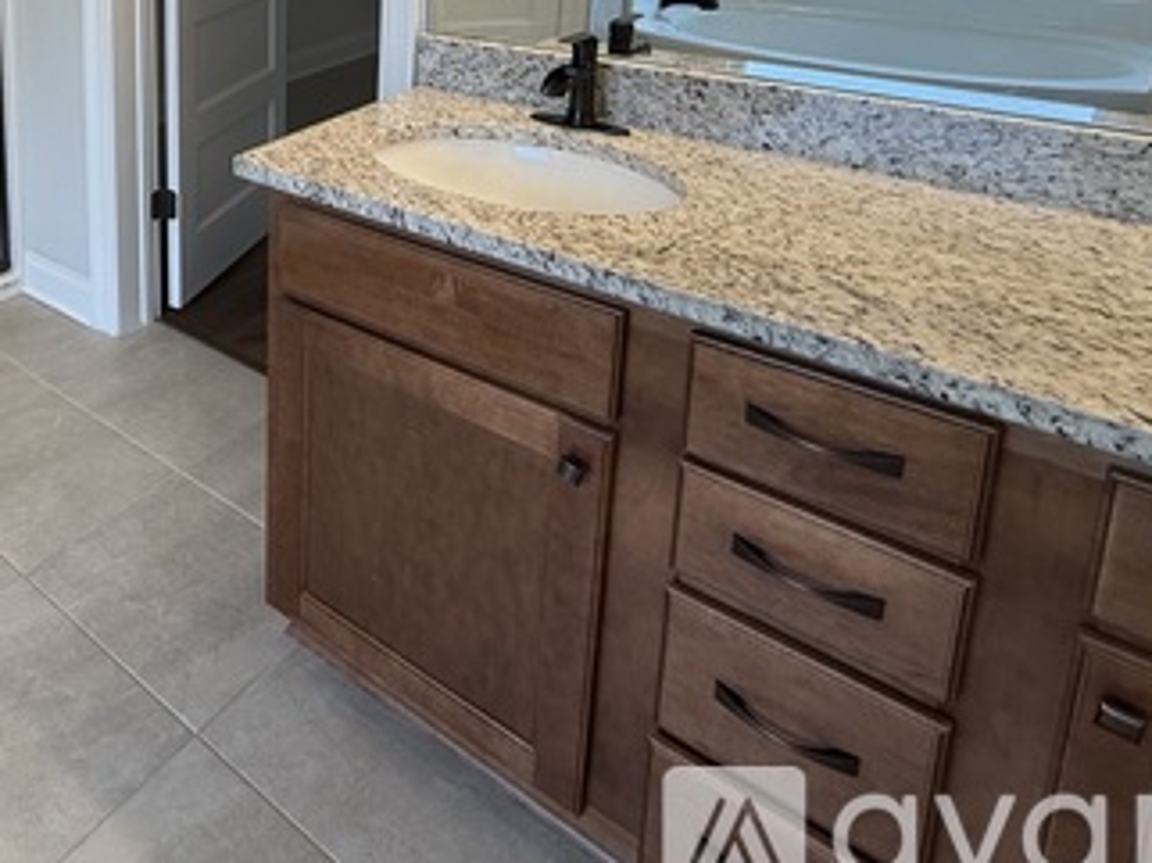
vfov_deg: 42.2
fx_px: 964
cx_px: 48
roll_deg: +2.6
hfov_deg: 51.7
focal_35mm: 29
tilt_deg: -11.1
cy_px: 14
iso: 125
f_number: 2.2
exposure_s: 1/120
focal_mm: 2.22
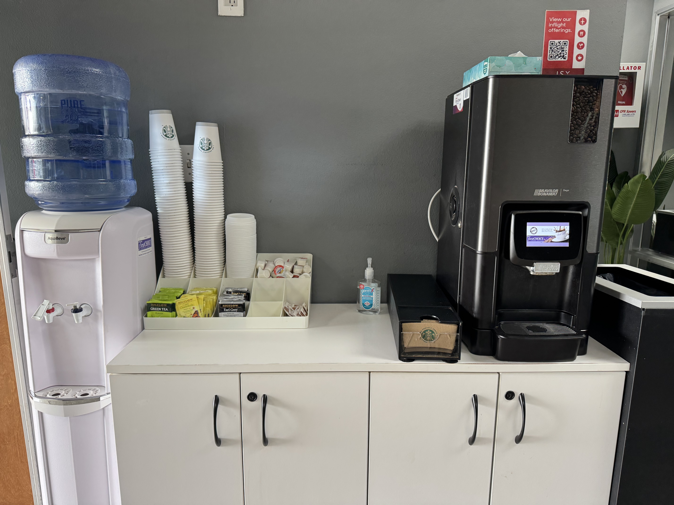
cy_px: 252
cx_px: 337
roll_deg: -0.1
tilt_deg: -11.2
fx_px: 467
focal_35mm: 24
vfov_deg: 56.8
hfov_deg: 71.6
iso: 200
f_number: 1.78
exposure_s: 1/120
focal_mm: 6.76
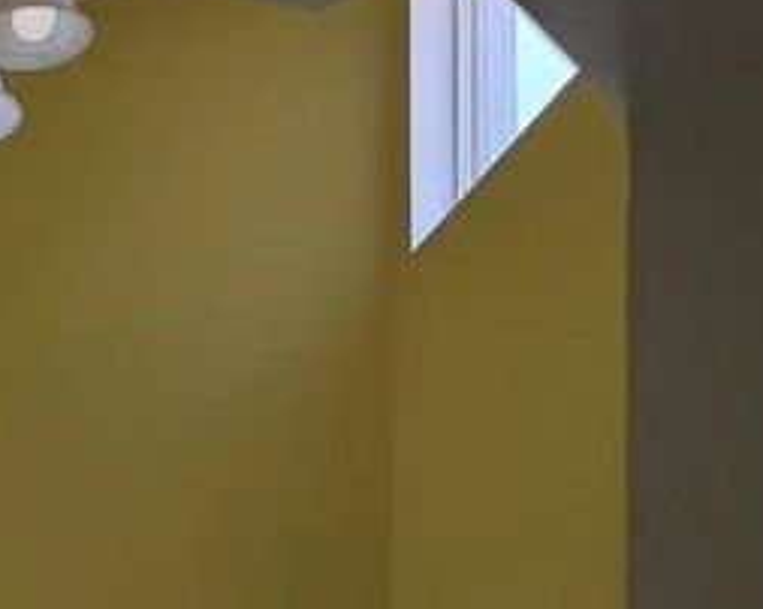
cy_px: 1002
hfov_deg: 22.3
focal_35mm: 79
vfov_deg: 16.9
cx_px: -157
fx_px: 1783
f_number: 1.78
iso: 125
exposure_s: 1/121
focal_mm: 6.76
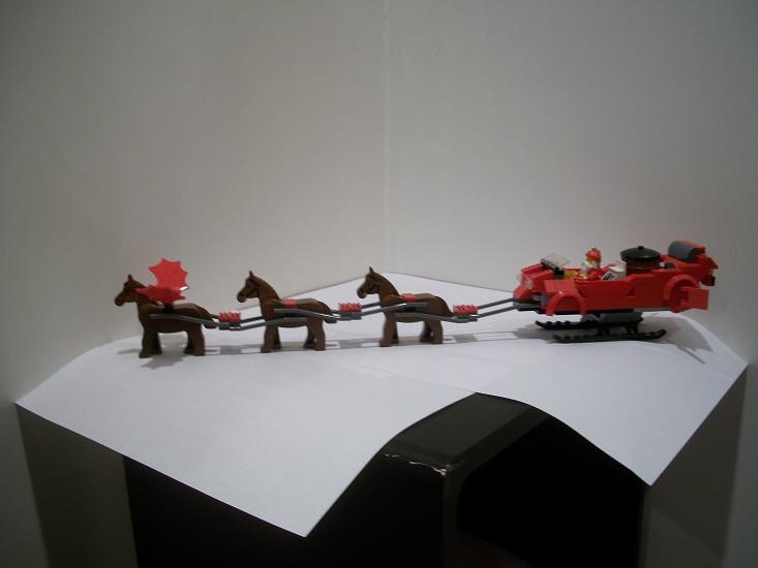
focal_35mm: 35
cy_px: 284
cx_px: 379
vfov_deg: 40.7
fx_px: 767
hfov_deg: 52.6
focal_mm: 6.3
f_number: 3.1
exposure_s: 1/15
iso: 160
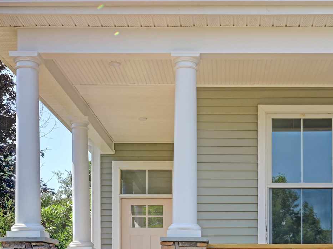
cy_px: 189
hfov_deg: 31.2
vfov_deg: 23.5
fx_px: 592
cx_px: 220
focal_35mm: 62
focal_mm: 19.5
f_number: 14
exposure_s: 1/60
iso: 100
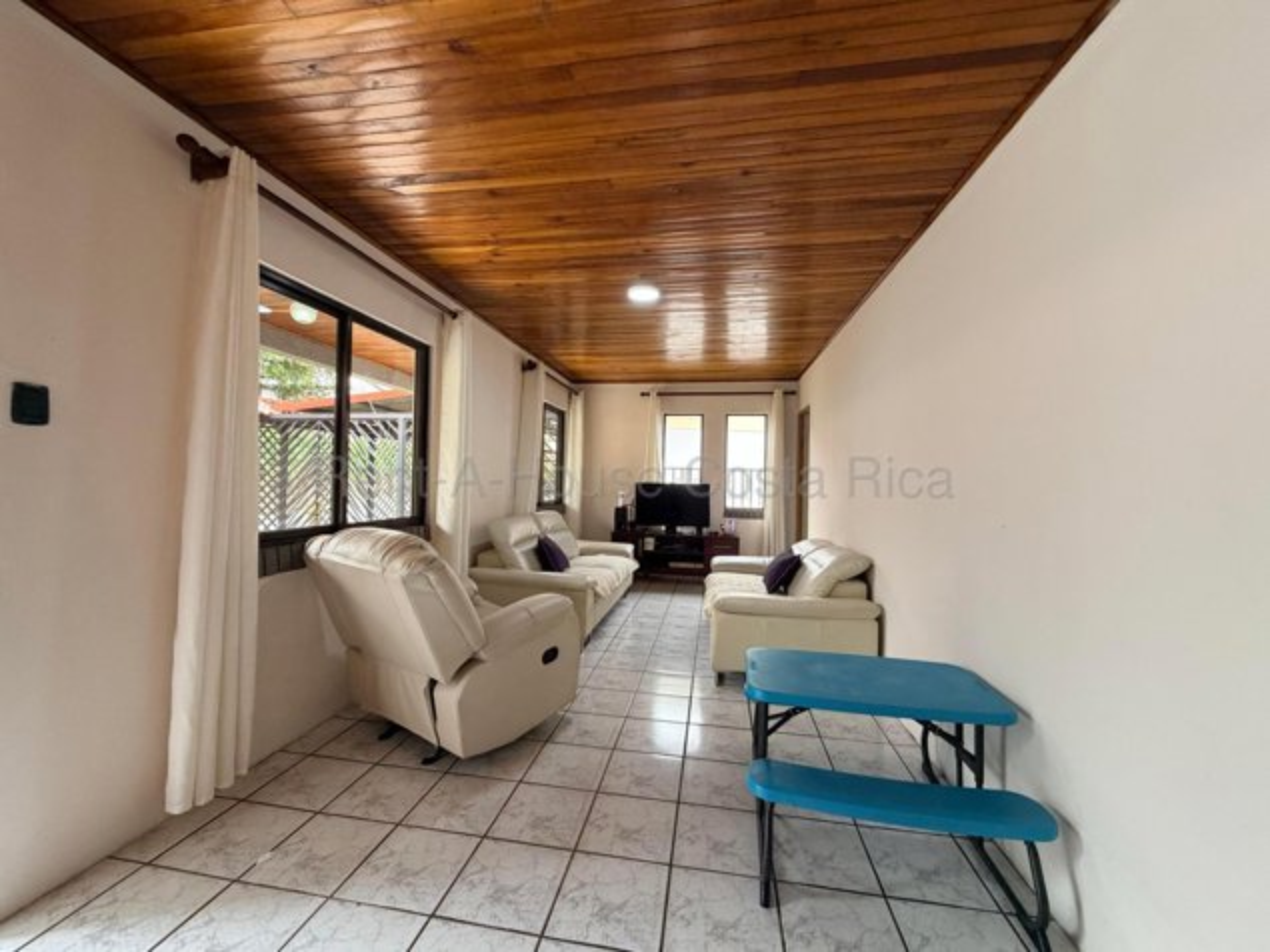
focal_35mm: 14
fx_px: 514
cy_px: 476
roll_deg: -0.5
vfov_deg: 85.7
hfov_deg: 102.1
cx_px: 635
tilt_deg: +0.1
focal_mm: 2.22
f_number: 2.2
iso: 250
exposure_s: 1/121
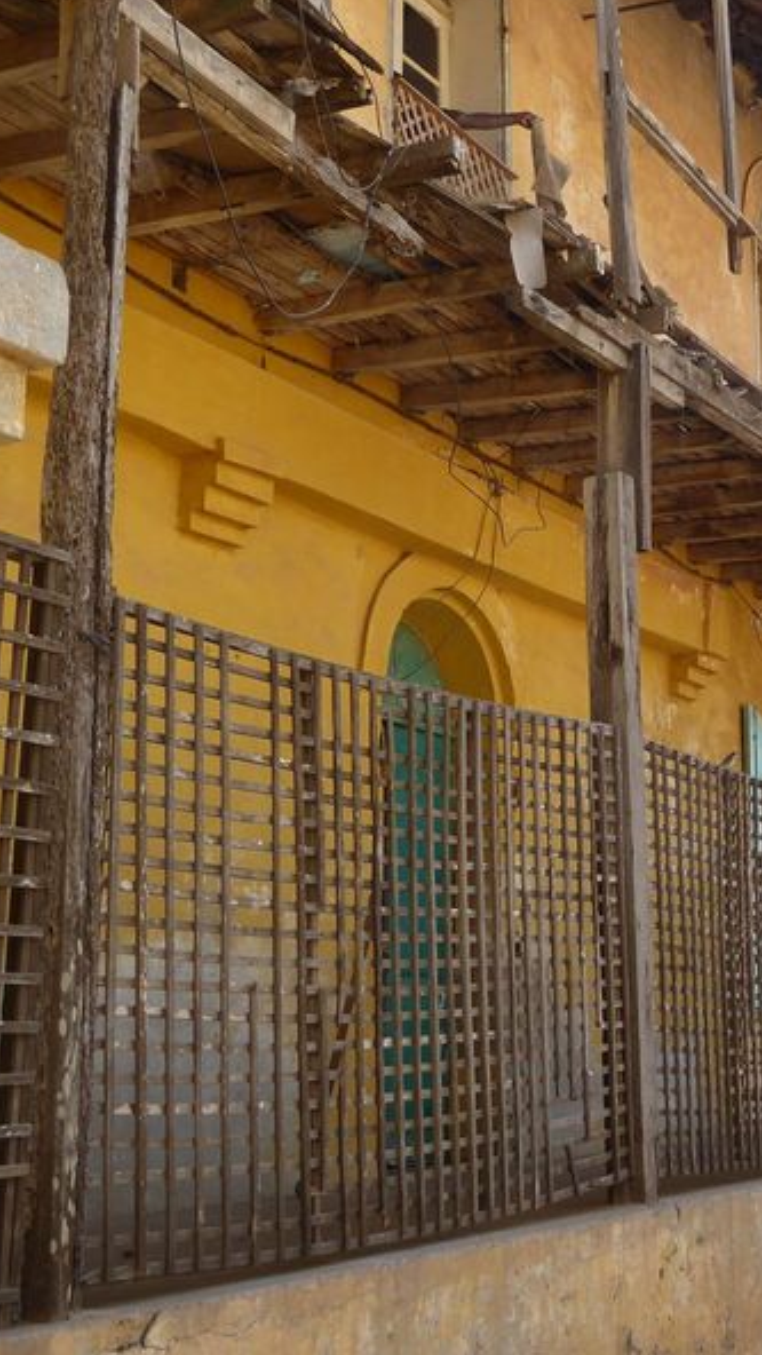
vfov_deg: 39.2
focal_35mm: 53
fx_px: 1904
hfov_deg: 22.1
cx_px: 696
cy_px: 671
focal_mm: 6.3
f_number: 3.7
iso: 80
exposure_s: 1/200
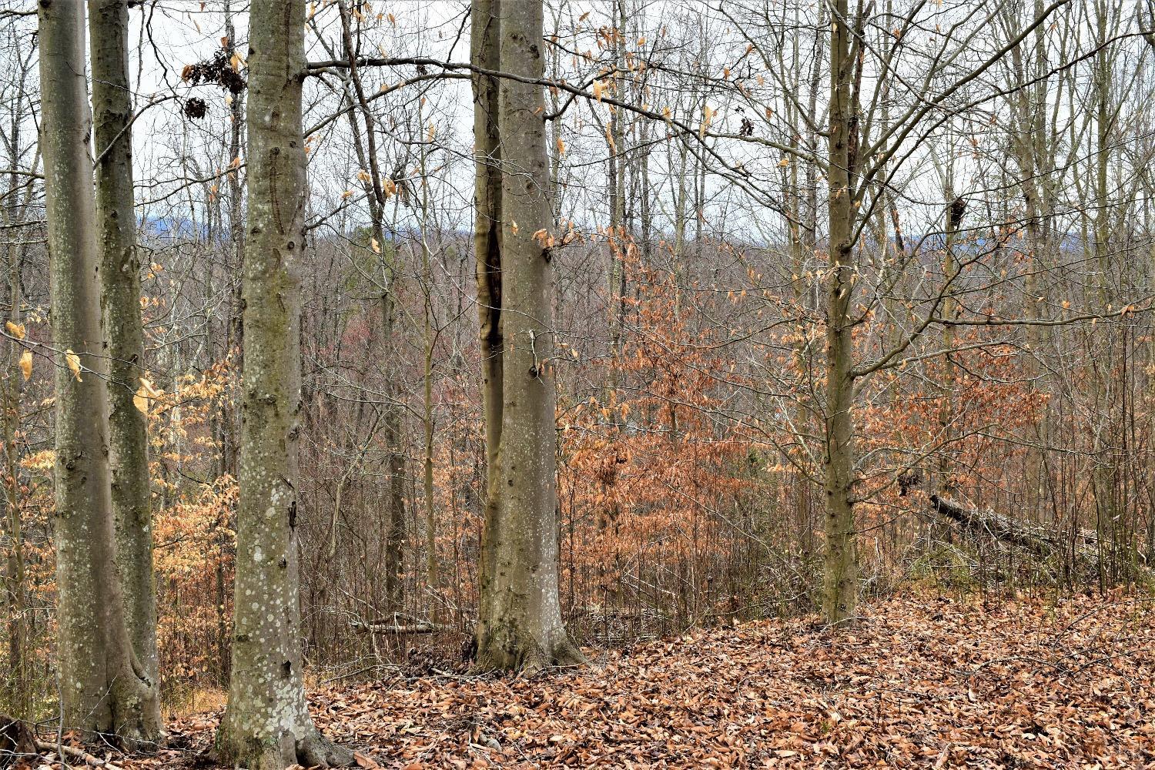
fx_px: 1203
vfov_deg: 35.5
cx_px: 578
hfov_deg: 51.3
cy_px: 385
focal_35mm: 38
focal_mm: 25
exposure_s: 1/180
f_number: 9.5
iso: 400
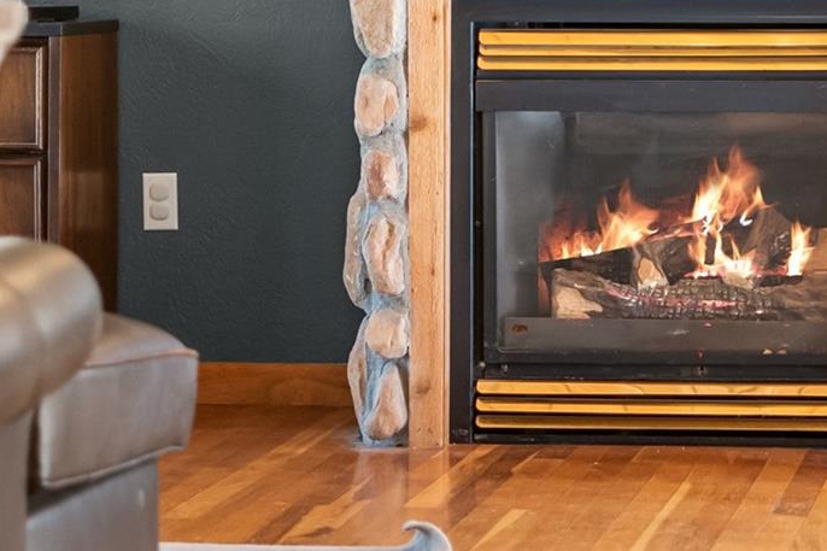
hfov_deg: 11.7
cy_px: -2
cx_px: 690
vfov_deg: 7.8
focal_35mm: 175
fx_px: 4019
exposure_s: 1/125
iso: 400
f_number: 1.8
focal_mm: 50
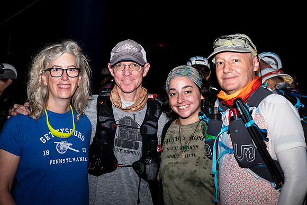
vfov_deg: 26.5
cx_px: 178
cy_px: 86
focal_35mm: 51
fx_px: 434
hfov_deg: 38.9
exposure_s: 1/200
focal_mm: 44
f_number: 4
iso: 320
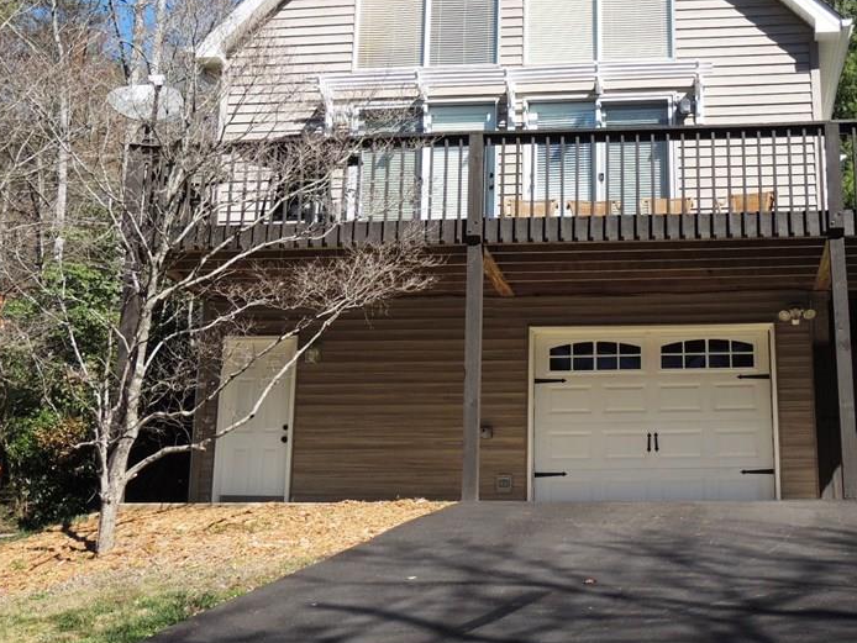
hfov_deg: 32.5
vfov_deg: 24.6
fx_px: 1461
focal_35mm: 59
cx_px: 542
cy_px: 181
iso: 100
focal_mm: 7.1
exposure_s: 1/1000
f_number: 3.3
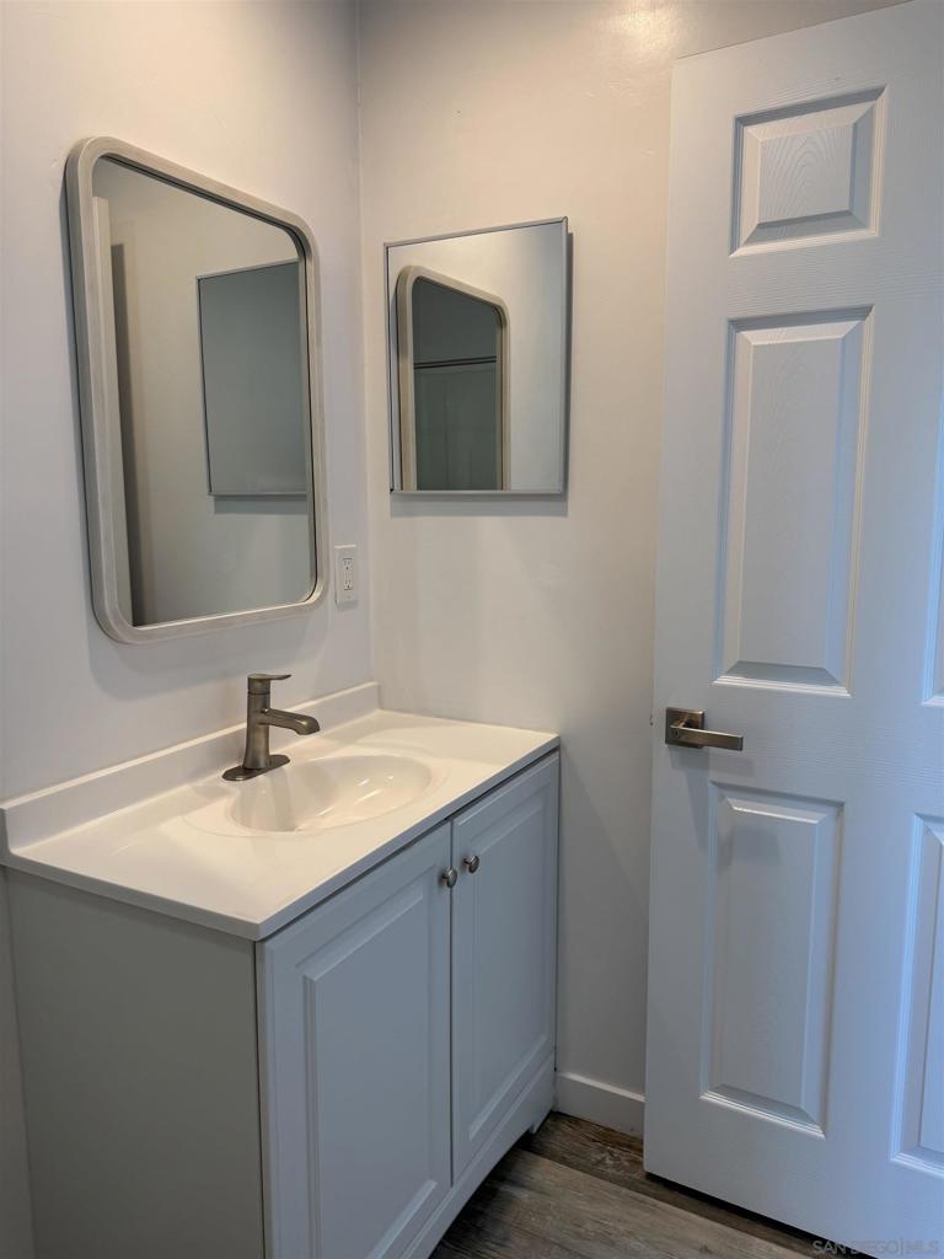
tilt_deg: -9.1
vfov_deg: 71.6
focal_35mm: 24
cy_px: 630
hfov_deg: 56.8
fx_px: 873
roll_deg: +0.2
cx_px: 472
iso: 80
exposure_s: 1/120
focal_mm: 6.76
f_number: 1.78
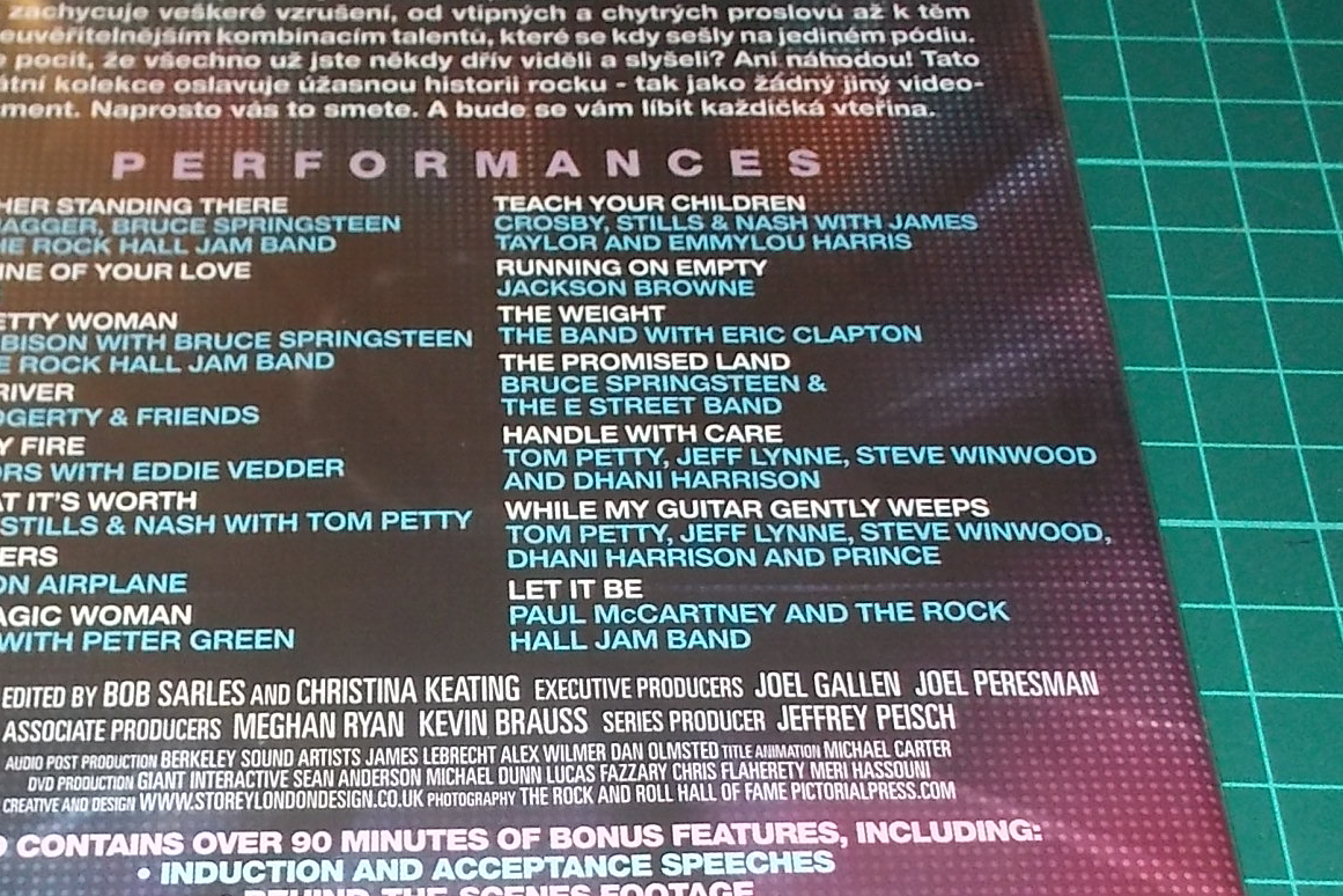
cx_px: 522
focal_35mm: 59
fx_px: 2201
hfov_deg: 33.8
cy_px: 594
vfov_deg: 22.9
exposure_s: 1/30
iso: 200
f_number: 3.3
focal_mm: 4.1
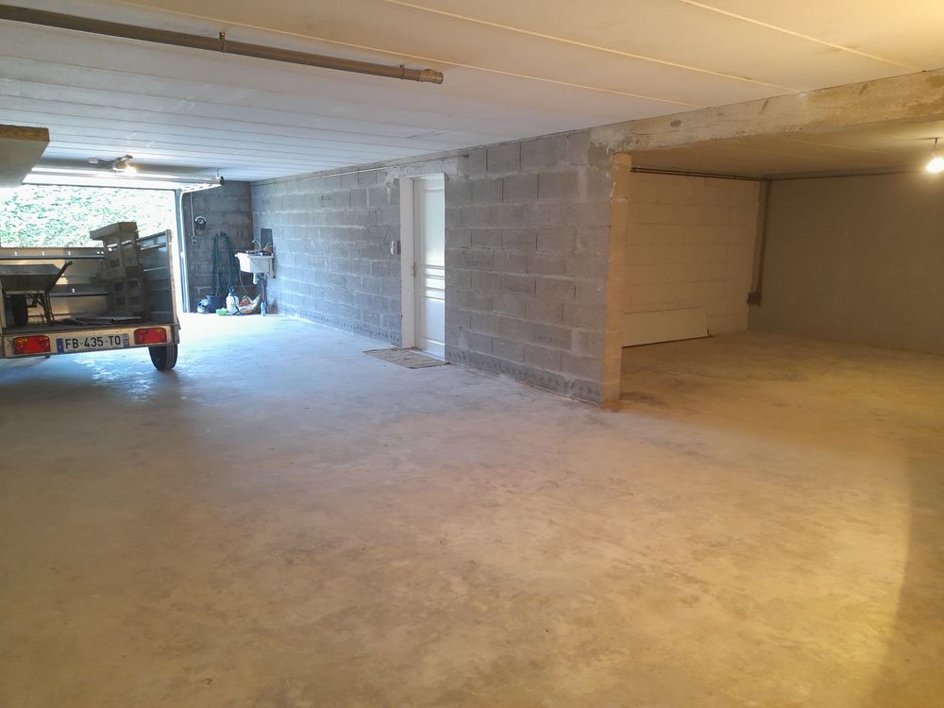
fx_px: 682
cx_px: 472
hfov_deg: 69.4
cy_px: 354
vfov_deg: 54.9
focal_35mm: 25
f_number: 2
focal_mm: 4.6
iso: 200
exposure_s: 1/50
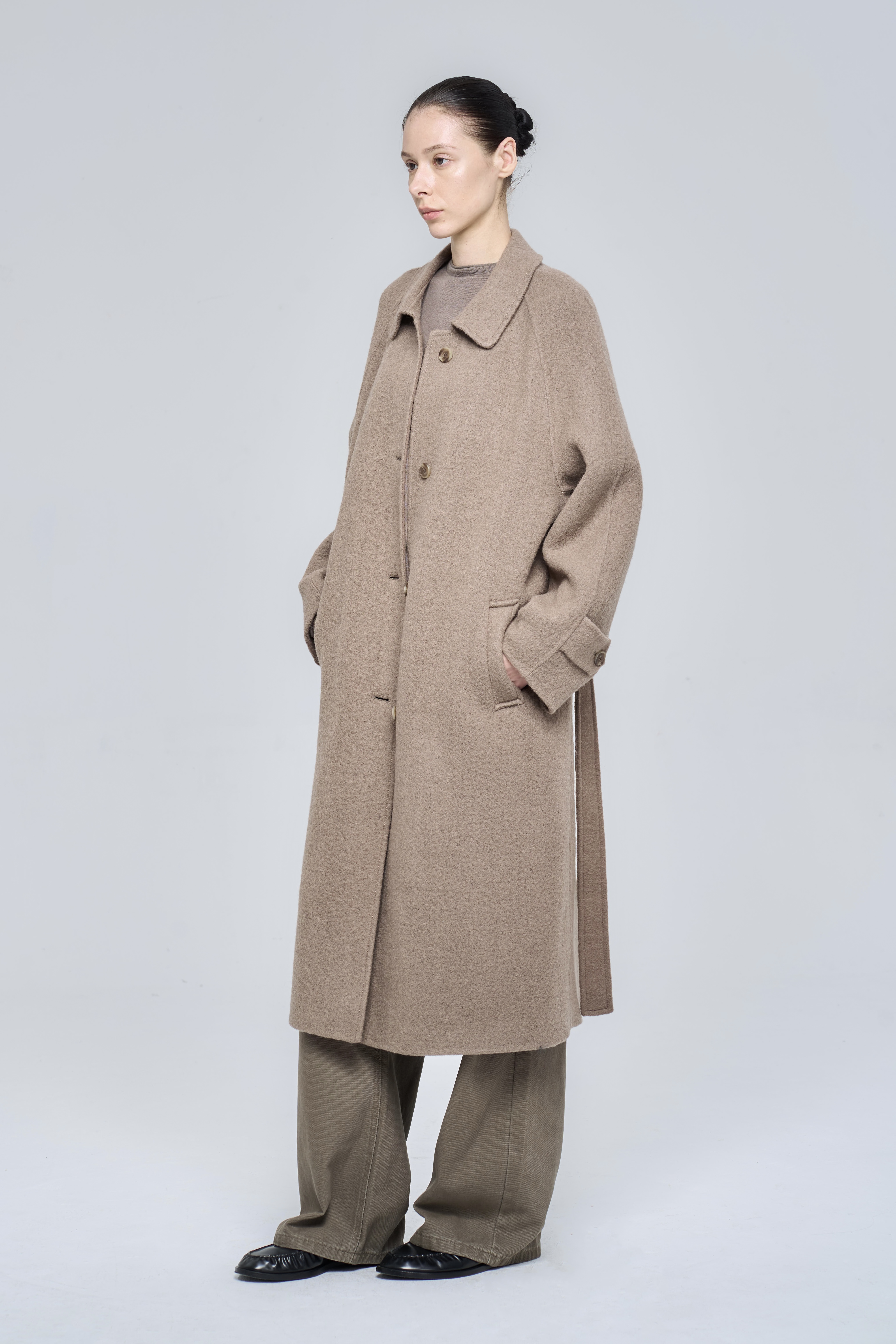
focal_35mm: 85
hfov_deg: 16.1
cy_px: 672
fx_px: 3173
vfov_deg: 23.9
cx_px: 448
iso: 200
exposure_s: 1/125
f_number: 8
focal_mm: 85
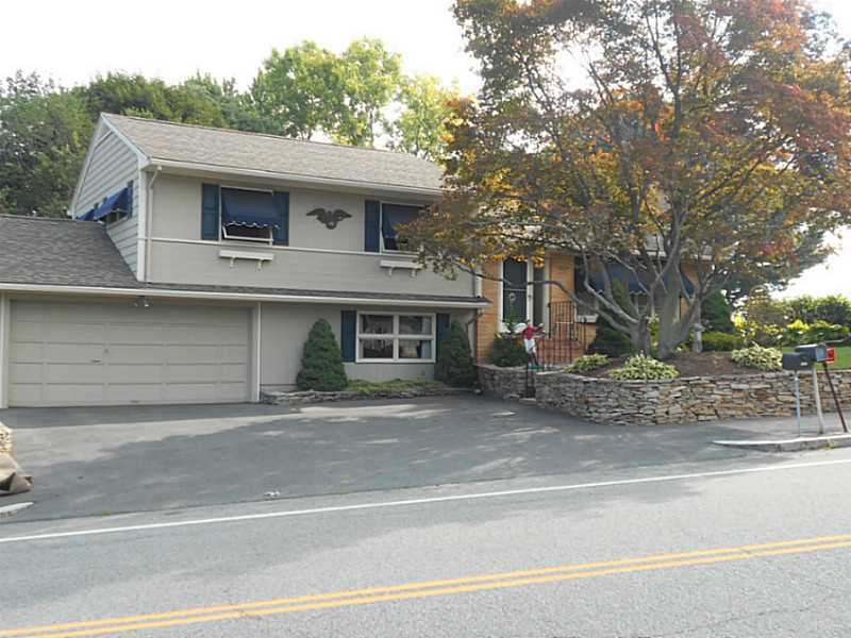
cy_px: 319
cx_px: 426
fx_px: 910
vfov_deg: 38.7
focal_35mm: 37
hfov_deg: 50.1
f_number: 3.9
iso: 80
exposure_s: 1/125
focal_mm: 6.7
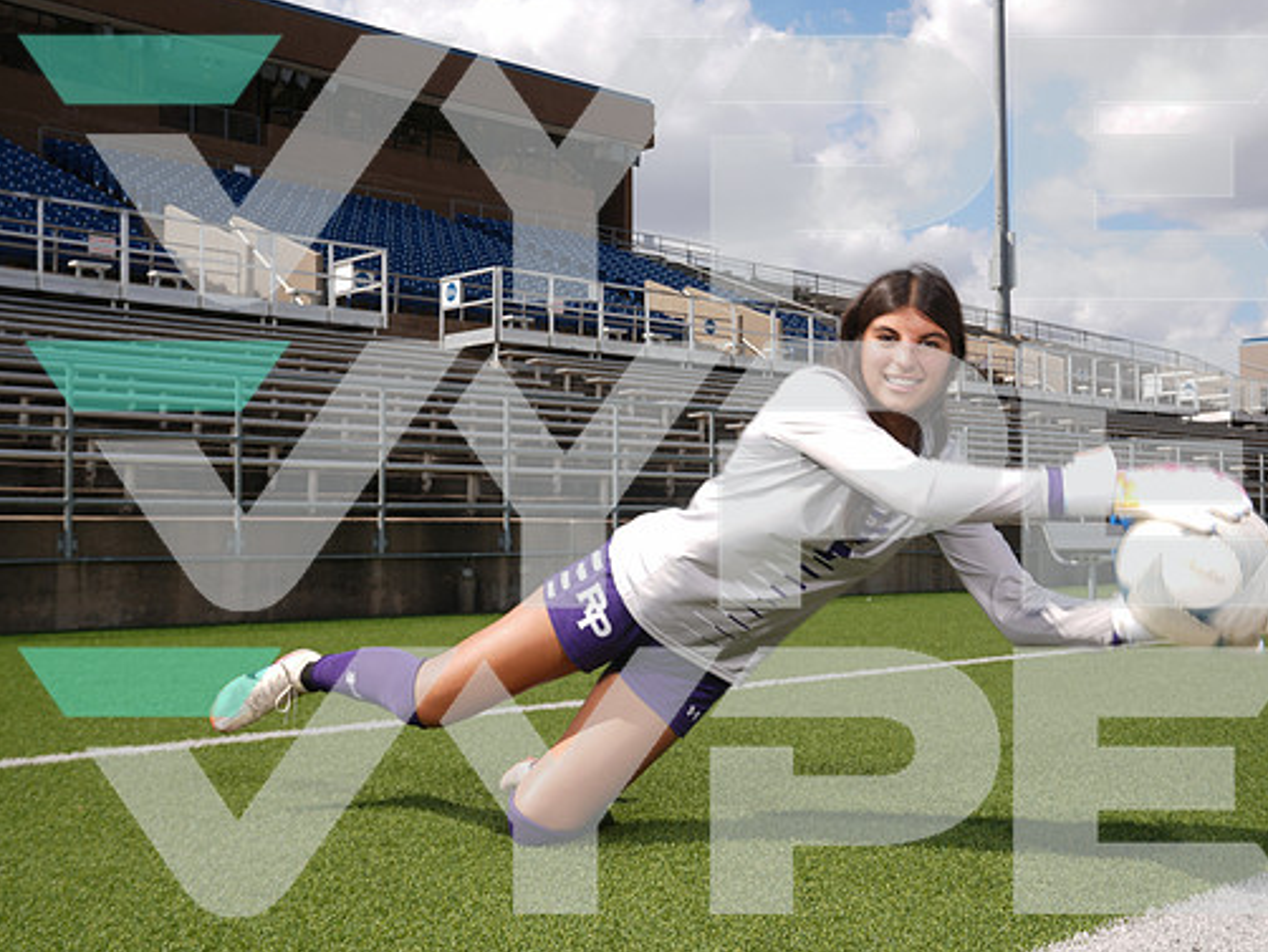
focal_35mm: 40
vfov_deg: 36.0
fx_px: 1466
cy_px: 476
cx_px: 669
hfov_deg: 46.8
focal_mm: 36
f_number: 8
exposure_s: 1/200
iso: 80
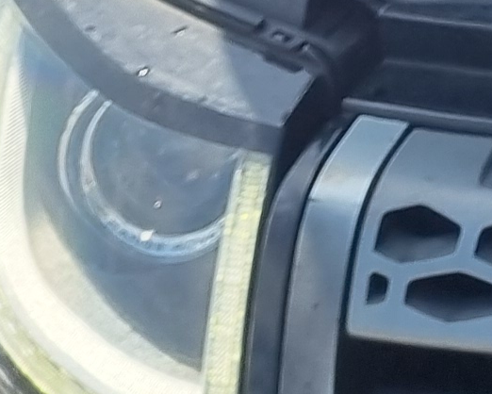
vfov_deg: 6.7
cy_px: -1009
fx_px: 2855
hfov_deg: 8.3
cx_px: 1484
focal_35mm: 196
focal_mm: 5.4
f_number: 1.8
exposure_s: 1/1036
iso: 50
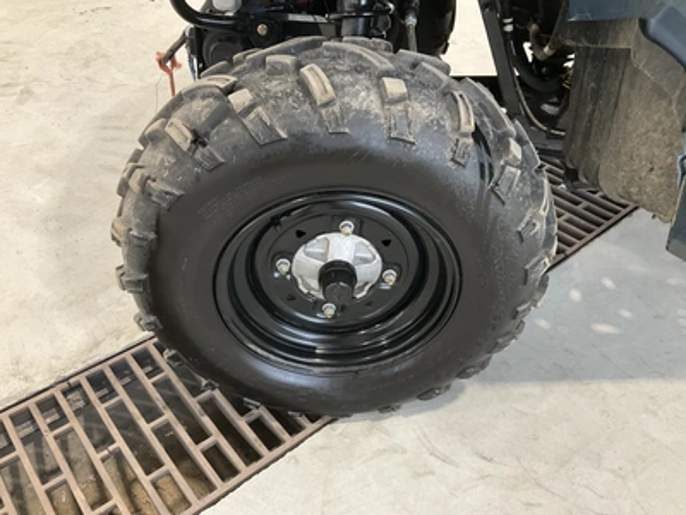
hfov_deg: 61.7
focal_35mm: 29
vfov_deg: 48.2
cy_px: 258
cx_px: 343
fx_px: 575
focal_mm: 3
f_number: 1.8
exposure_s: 1/60
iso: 125
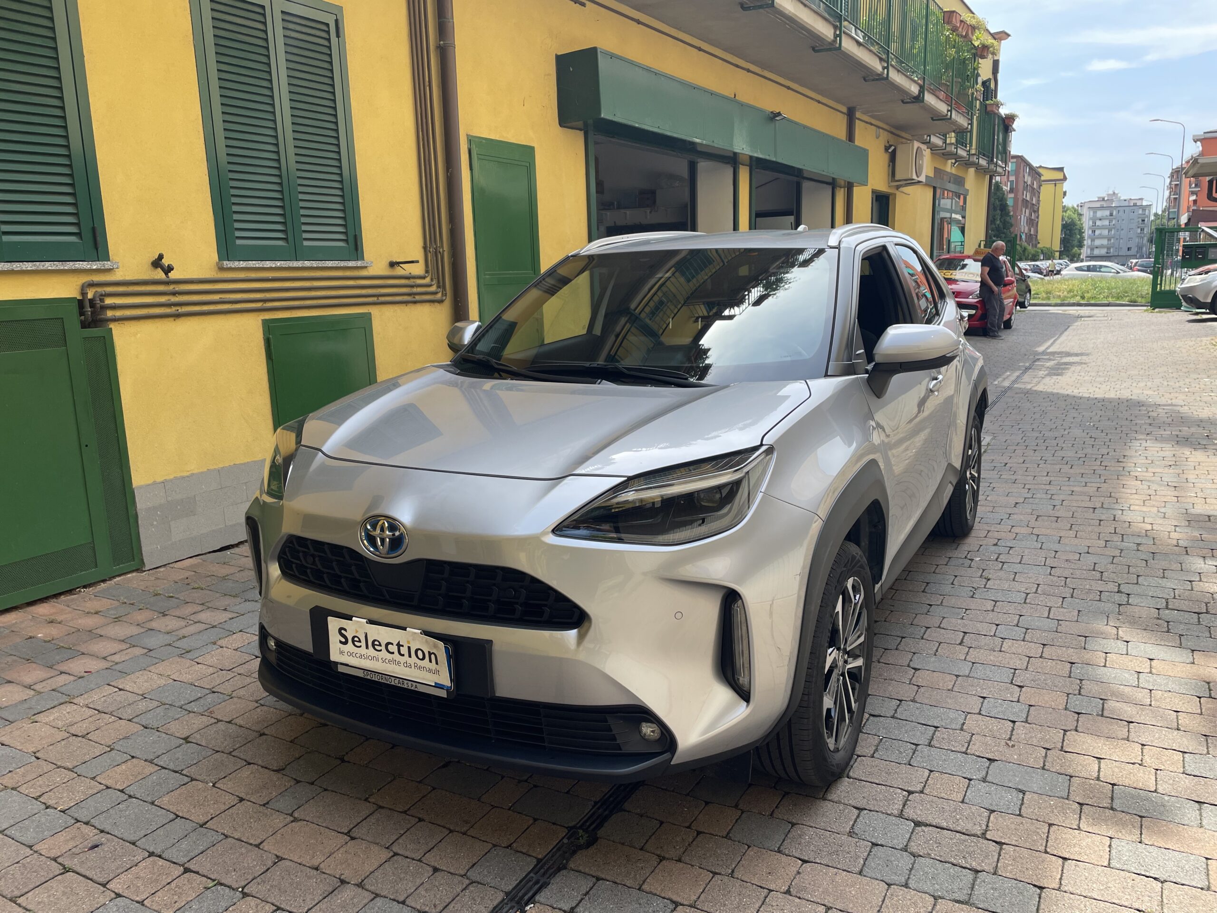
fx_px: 914
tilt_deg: -11.0
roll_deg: +2.1
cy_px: 456
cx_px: 608
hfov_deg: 67.3
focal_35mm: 26
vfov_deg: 53.1
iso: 32
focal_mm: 4.2
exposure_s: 1/812
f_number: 1.6
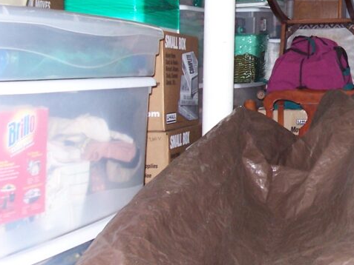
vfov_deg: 20.0
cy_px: 64
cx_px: 347
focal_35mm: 73
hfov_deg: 25.5
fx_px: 747
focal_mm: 5.6
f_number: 2.7
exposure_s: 1/60
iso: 125
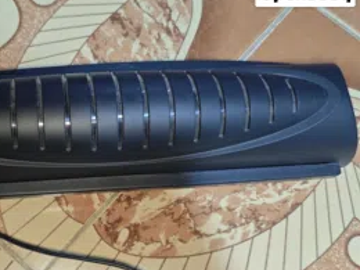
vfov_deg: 35.9
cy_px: 159
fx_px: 416
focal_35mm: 40
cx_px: 84
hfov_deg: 45.0
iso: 160
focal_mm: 4.94
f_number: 1.59
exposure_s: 1/33.3
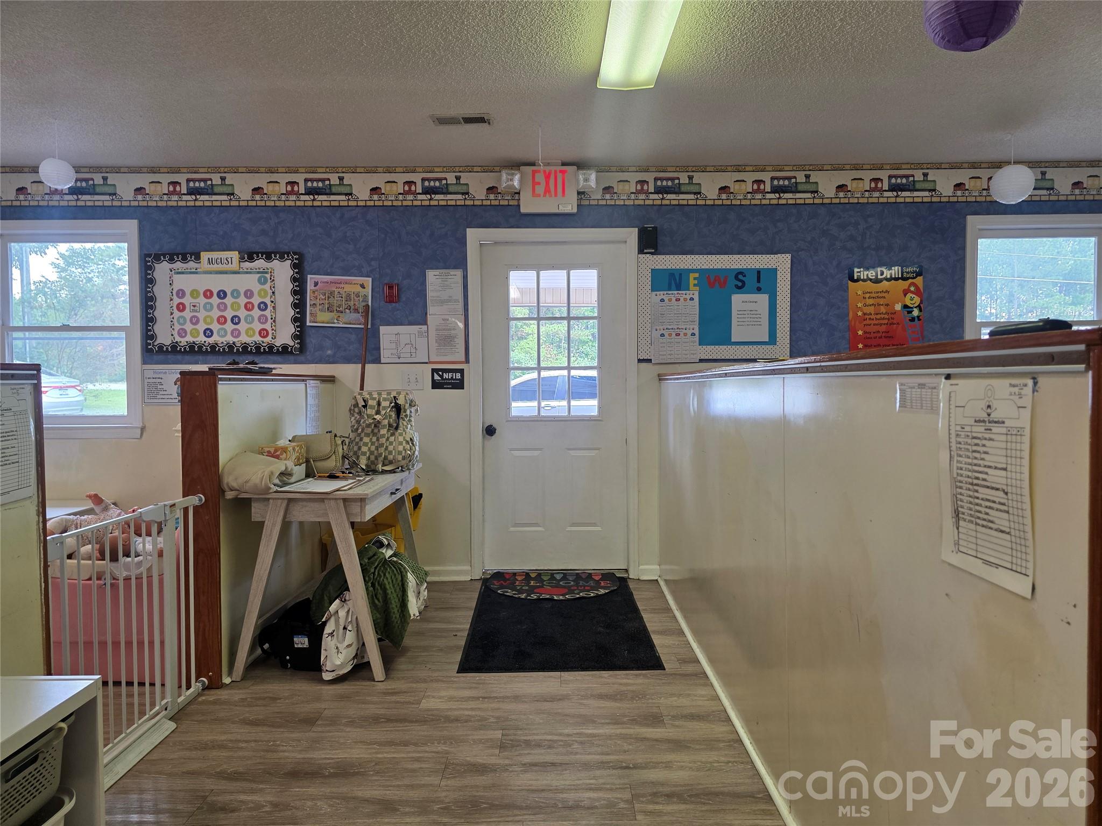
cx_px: 551
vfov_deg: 58.9
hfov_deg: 73.9
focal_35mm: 23
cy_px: 413
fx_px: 732
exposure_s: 1/120
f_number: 1.7
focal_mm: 6.3
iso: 160
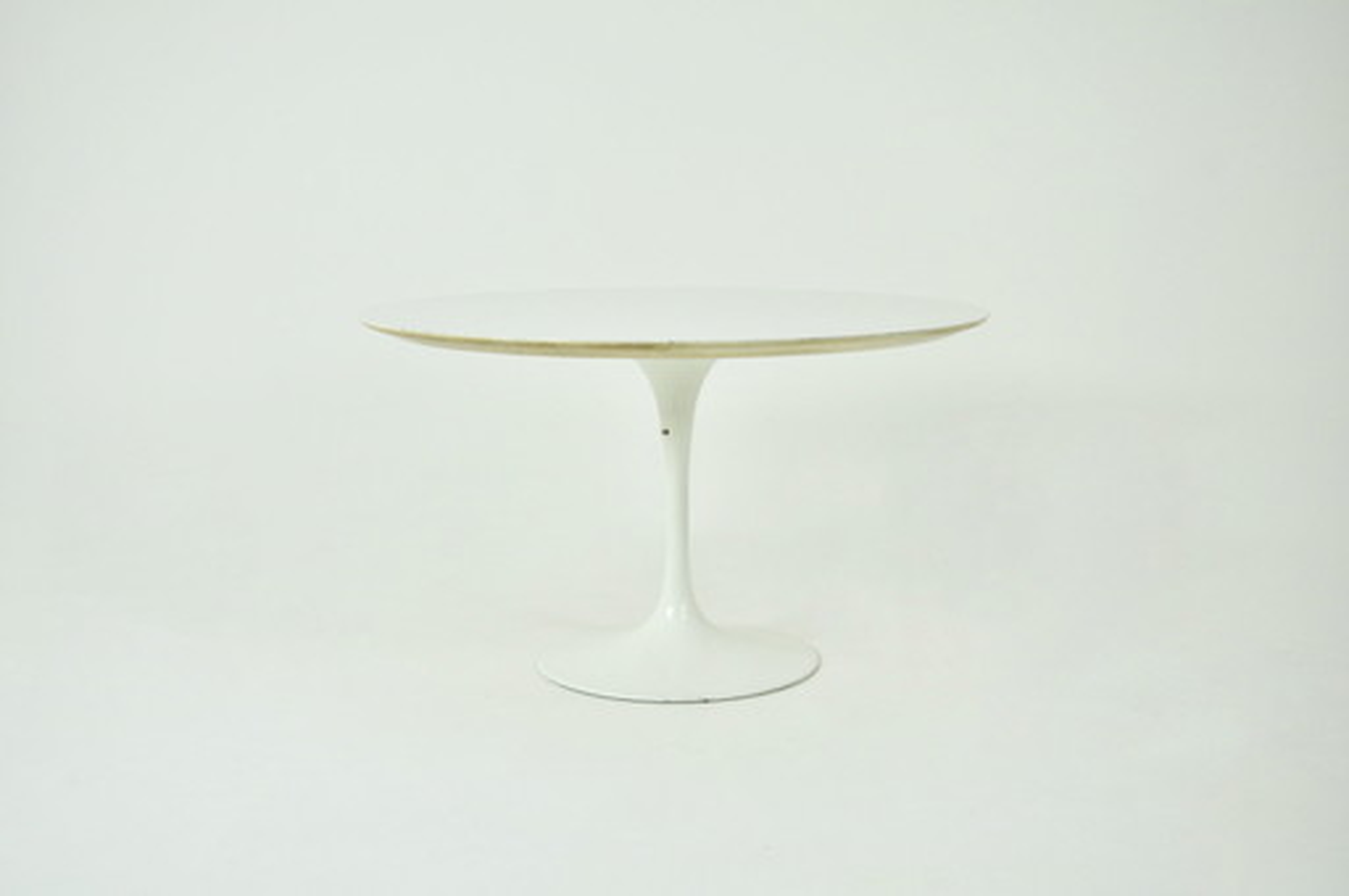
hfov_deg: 43.7
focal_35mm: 45
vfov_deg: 29.8
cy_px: 448
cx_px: 674
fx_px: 1684
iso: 200
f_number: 6.3
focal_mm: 30
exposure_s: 1/40
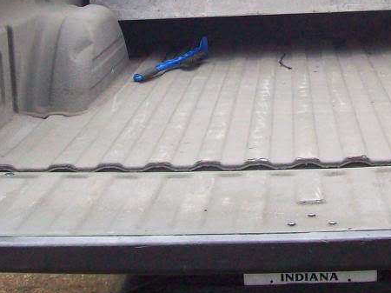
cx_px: 249
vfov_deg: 17.6
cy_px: 17
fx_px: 926
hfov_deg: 23.8
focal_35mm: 82
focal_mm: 6
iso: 200
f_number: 2.7
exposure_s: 1/129
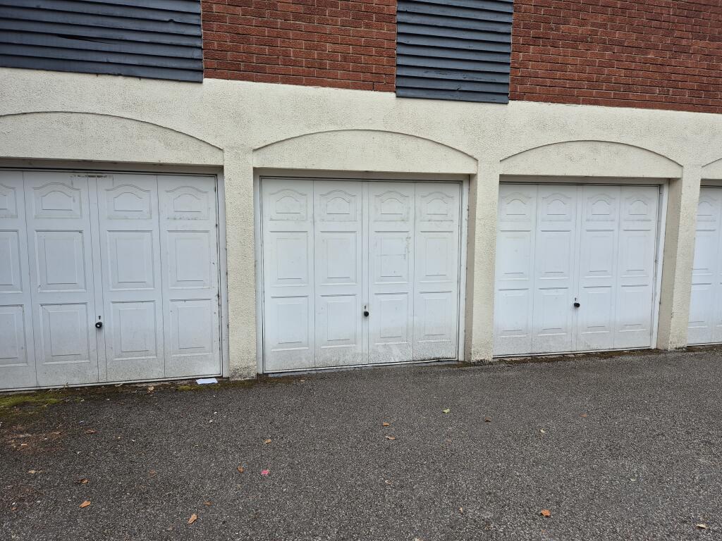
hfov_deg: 73.9
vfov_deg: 58.9
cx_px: 361
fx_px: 480
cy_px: 270
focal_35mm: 23
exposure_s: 1/448
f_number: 1.8
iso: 25
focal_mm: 5.4
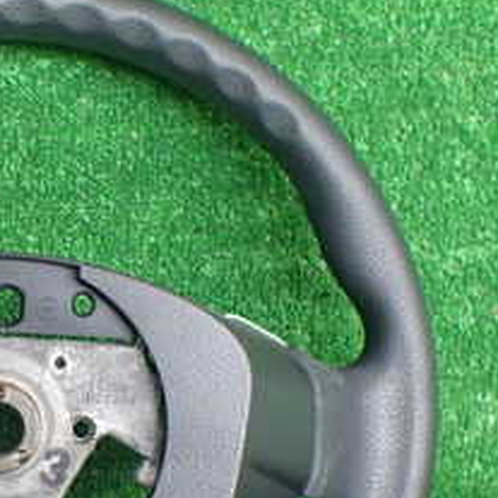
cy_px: 395
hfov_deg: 21.8
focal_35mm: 77
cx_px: 29
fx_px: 1253
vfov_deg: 22.2
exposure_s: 1/125
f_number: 2.3
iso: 250
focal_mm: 5.4
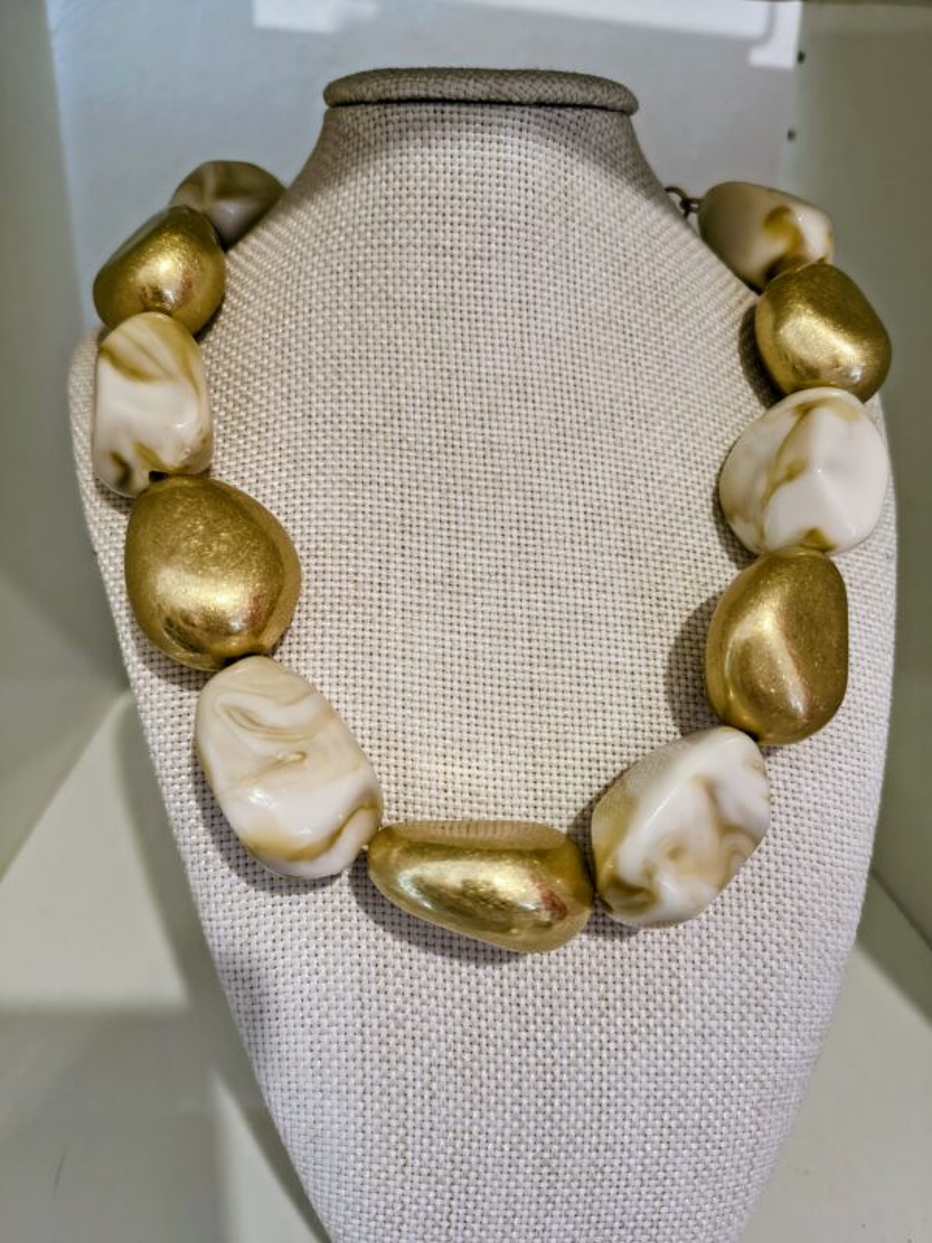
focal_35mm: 24
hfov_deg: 56.8
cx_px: 466
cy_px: 622
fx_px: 862
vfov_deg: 71.6
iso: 839
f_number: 1.8
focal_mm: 5.56
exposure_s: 1/50
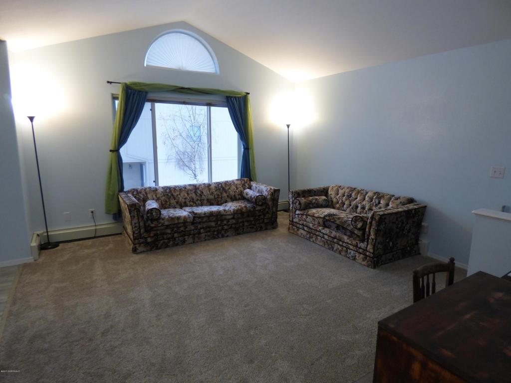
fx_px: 295
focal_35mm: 20
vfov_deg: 66.0
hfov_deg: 81.7
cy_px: 192
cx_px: 256
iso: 200
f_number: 2.8
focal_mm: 3.58
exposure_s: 1/60
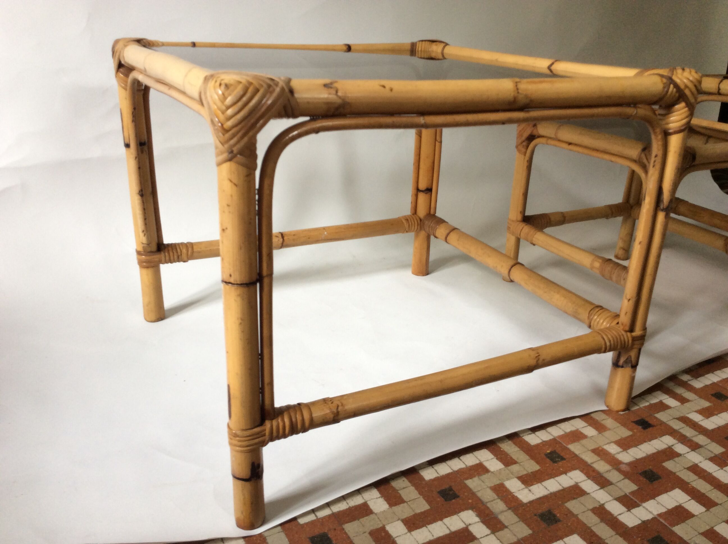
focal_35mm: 32
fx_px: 672
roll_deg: +1.0
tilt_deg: -24.0
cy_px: 272
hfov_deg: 56.9
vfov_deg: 44.1
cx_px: 364
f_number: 2.4
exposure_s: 1/25
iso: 50
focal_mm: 3.3
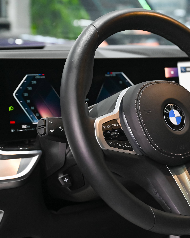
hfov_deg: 19.0
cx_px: 176
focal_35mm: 79
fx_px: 555
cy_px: 119
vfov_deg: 24.1
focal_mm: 56
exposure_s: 1/160
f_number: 5.6
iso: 2500
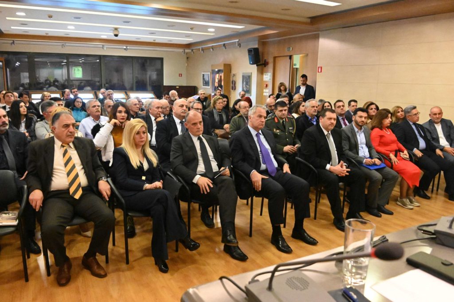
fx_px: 353
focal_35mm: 28
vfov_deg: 46.3
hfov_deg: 65.5
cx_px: 227
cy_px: 151
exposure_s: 1/320
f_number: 5.6
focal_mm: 28
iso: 32000
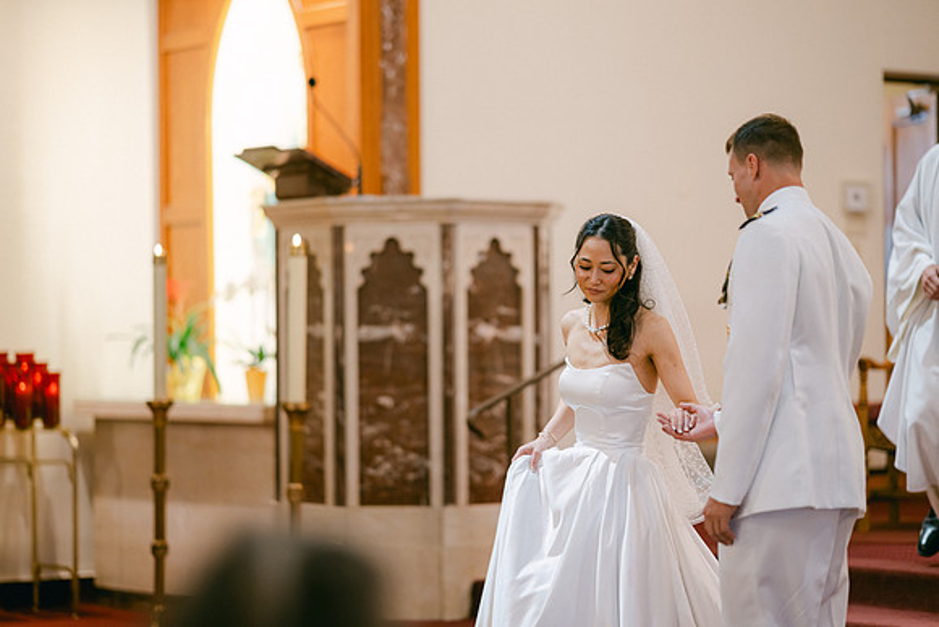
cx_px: 470
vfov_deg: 13.0
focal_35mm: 105
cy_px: 314
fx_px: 2739
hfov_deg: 19.5
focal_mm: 105
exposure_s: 1/125
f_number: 1.4
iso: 320
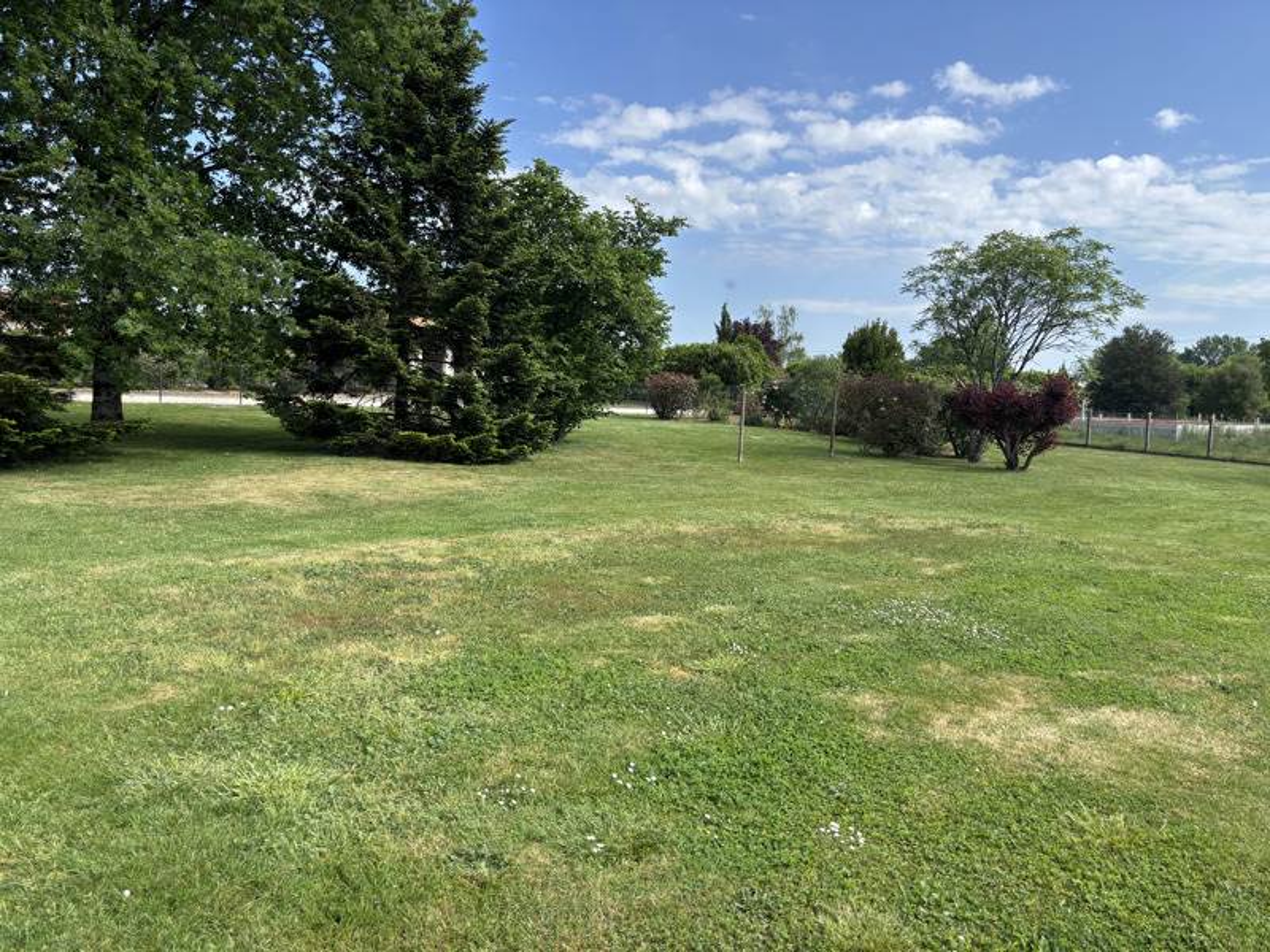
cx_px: 635
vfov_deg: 53.1
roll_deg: -0.7
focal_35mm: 26
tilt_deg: -4.4
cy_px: 476
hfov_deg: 67.3
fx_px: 954
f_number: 1.6
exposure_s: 1/1721
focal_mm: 5.96
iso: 50
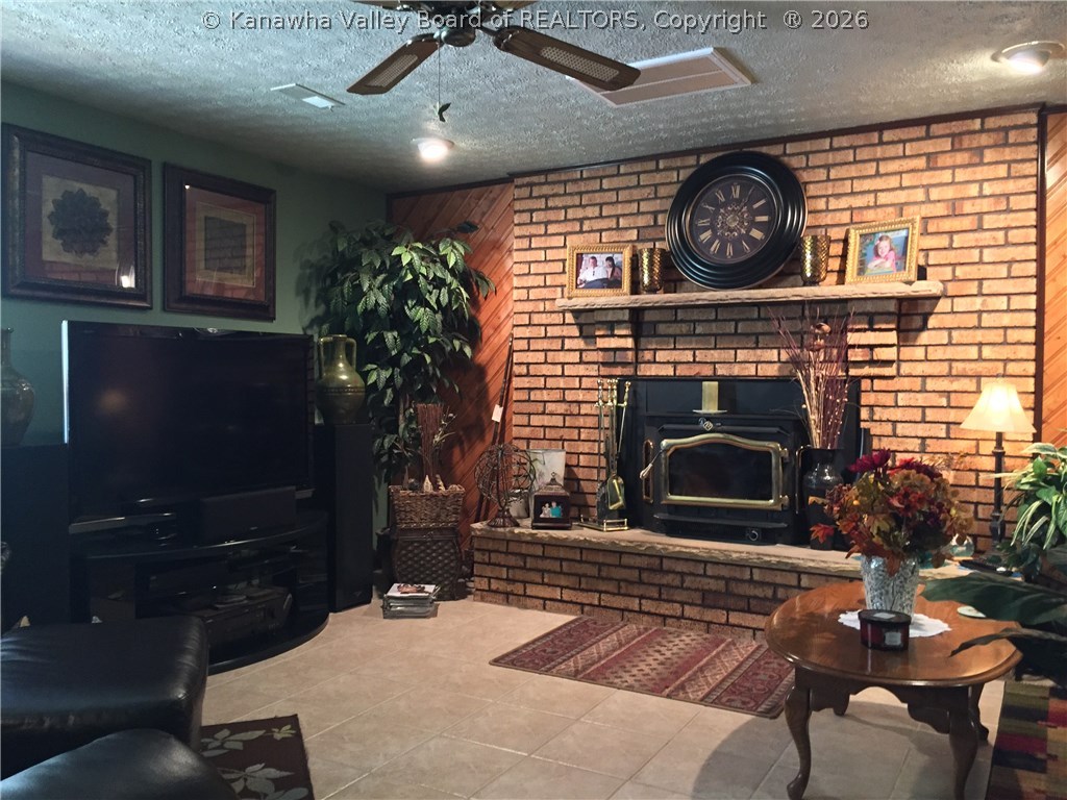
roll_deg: -1.1
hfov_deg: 61.7
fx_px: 894
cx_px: 534
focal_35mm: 29
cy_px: 400
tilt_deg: +0.1
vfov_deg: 48.2
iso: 320
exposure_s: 1/15
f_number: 2.2
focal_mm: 4.15
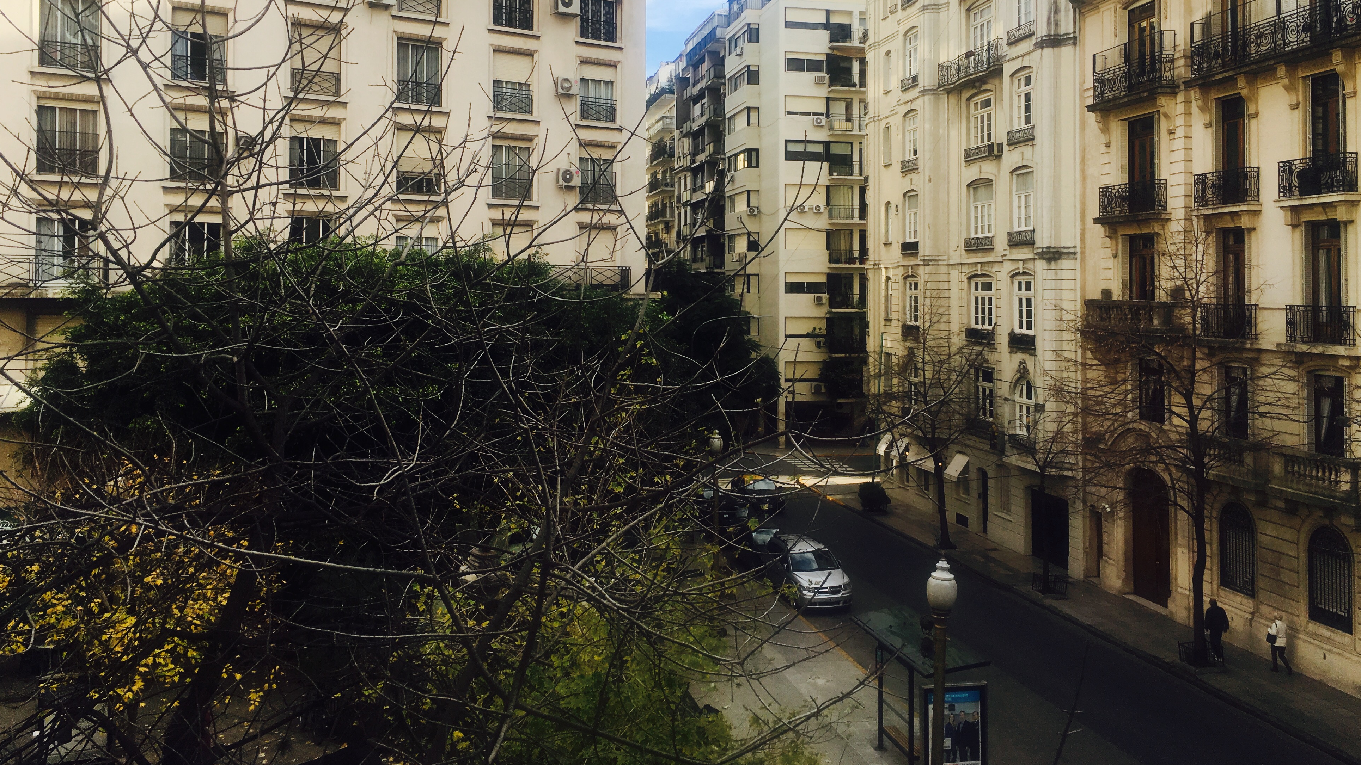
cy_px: 263
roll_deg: -0.4
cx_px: 700
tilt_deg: +2.4
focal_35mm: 33
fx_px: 1191
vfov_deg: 35.3
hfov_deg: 59.5
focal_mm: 4.15
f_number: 2.2
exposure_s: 1/641
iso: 25
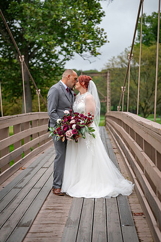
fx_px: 525
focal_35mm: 78
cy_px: 108
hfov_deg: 17.4
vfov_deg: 26.0
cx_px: 75
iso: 640
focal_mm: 70
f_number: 2.8
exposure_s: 1/2000
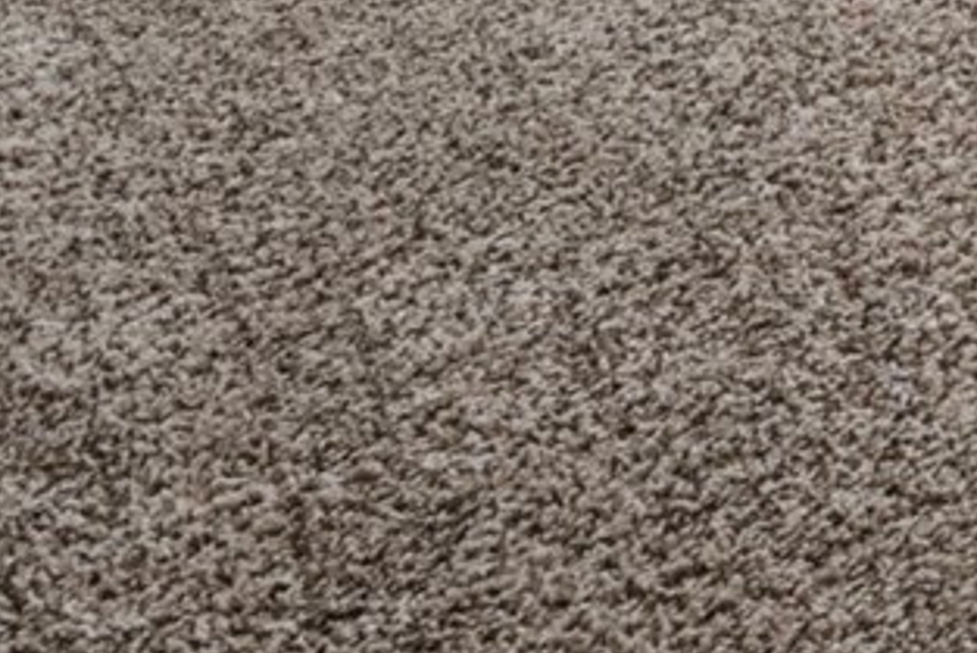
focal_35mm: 97
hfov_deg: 16.7
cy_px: -1250
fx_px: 2634
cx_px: 1867
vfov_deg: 10.5
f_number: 9
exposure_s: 4
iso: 250
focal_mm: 14
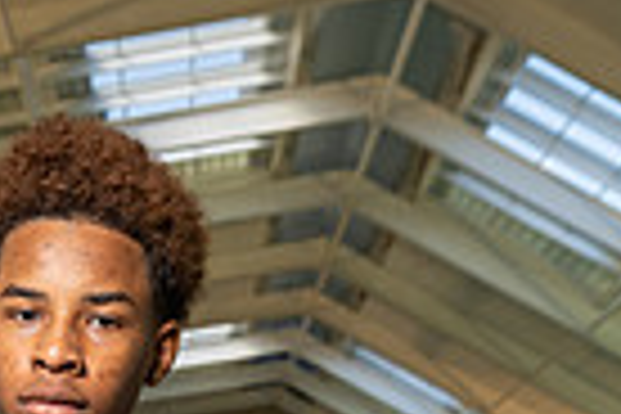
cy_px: 932
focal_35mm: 114
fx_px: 1966
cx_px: 22
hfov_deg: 17.6
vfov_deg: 10.6
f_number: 5.6
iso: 400
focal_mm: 35
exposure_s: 1/250
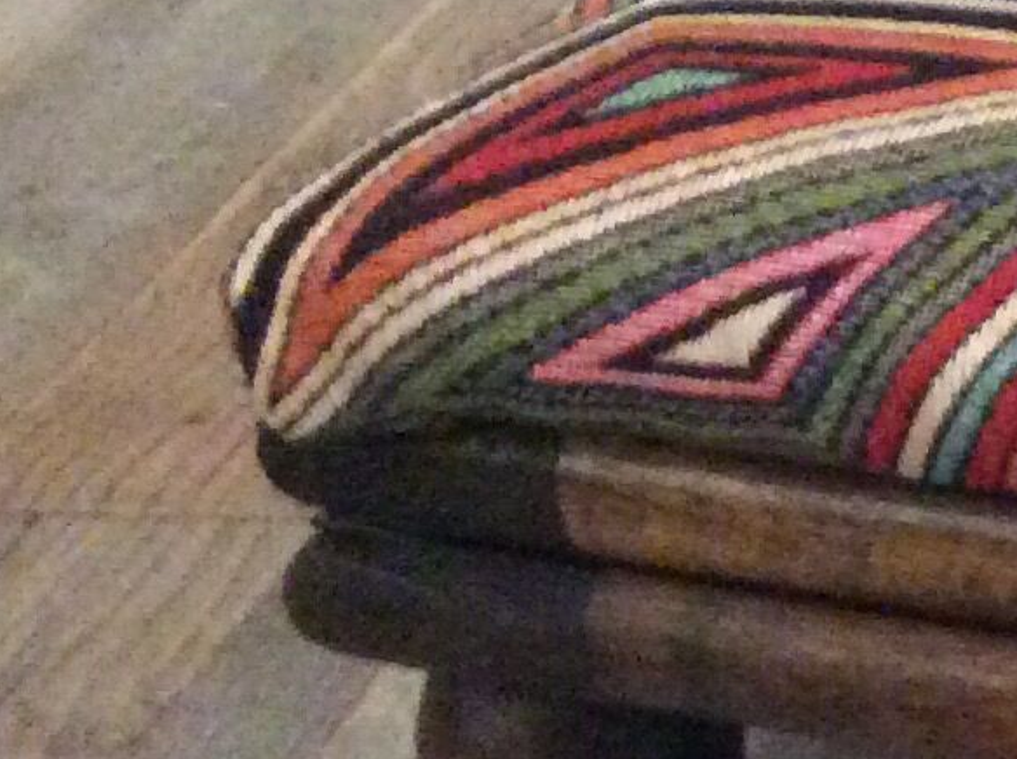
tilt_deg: -28.7
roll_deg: -0.8
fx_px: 4165
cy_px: 609
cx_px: 2079
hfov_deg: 12.2
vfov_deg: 10.4
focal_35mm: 142
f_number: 2.4
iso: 500
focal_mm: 3.3
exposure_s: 1/17
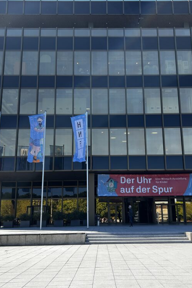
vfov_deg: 51.9
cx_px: 108
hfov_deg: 35.9
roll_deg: +0.5
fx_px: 296
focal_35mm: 37
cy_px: 144
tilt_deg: +13.7
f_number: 1.5
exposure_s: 1/1295
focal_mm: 5.7
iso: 50
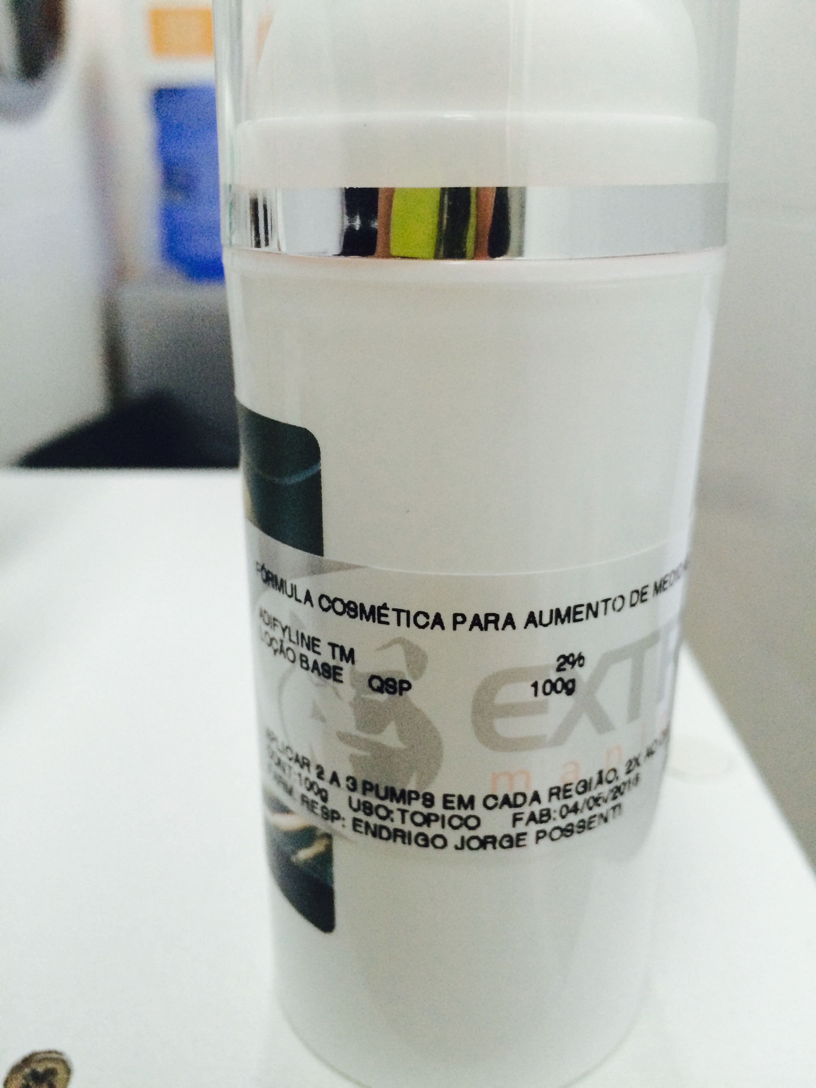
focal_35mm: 29
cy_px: 544
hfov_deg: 48.2
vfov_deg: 61.7
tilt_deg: -24.3
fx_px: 911
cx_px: 408
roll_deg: +0.3
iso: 64
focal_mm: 4.15
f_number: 2.2
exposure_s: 1/30
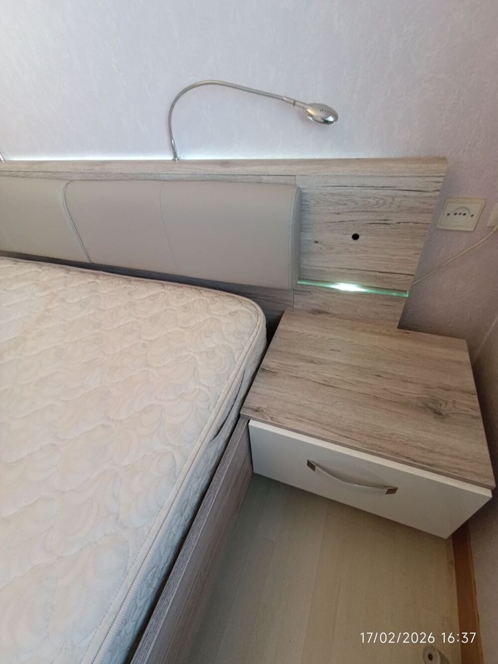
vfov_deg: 94.5
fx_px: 307
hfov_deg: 78.1
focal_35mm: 16
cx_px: 249
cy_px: 332
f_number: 2.2
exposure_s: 1/50
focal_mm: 1.65
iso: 160
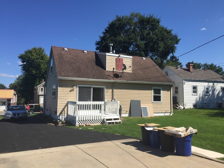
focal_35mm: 29
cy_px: 84
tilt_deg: +5.7
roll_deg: -1.2
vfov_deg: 48.2
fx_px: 188
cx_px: 112
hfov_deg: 61.7
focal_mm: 4.15
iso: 32
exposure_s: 1/2198
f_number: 2.2
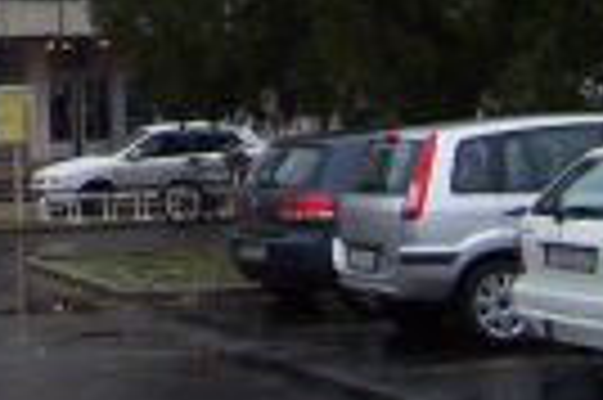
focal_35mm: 119
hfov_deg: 16.5
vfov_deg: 10.8
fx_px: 1991
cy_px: -297
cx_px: -130
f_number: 2.7
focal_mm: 5.6
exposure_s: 1/250
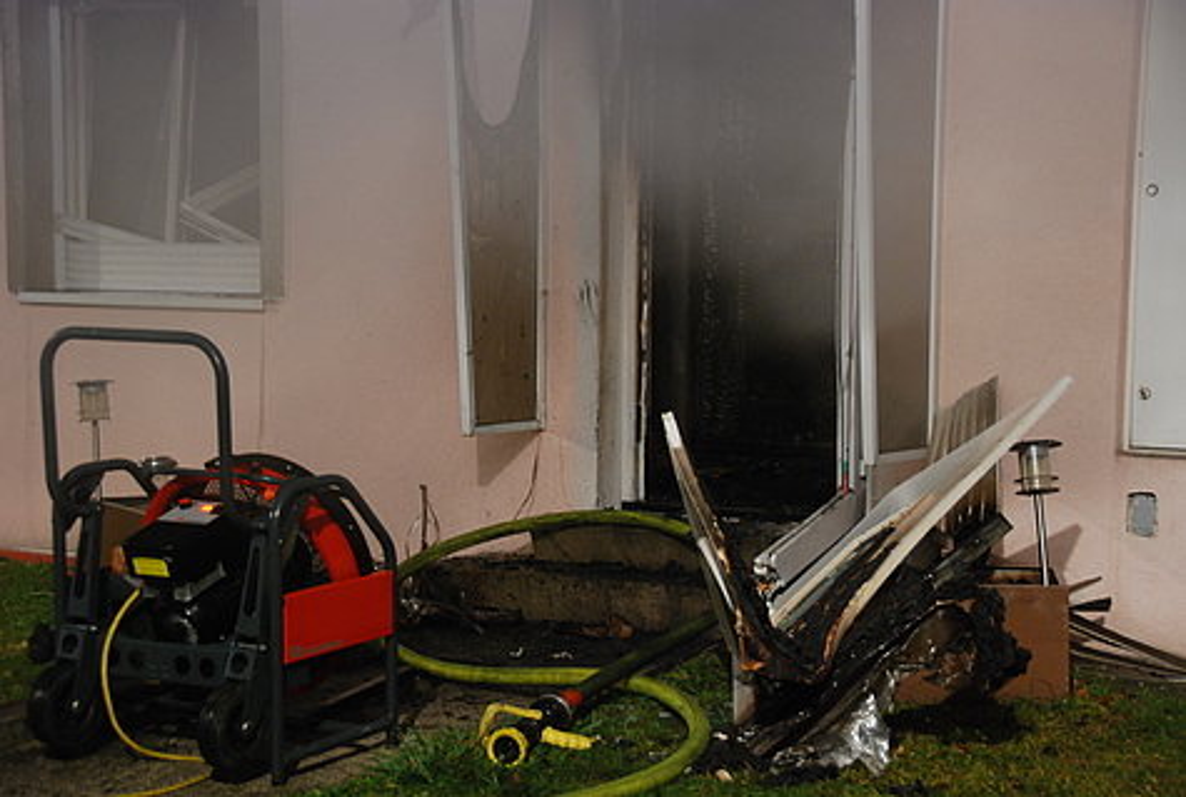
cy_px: 398
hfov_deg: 28.0
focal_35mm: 72
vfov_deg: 19.0
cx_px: 593
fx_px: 2377
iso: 800
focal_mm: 48
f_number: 4.8
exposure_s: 1/3
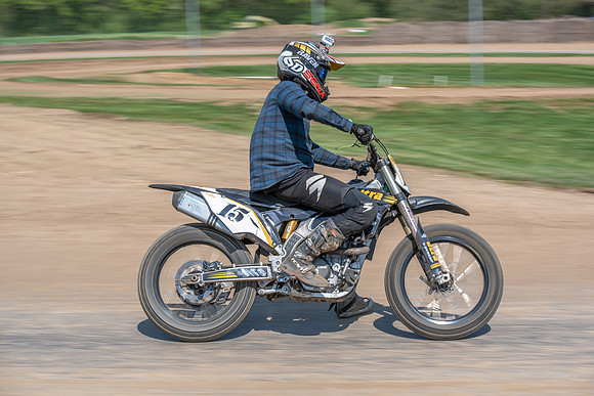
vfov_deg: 19.5
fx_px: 1155
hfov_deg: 28.8
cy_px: 198
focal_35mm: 70
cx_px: 297
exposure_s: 1/160
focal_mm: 70
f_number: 8
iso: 100
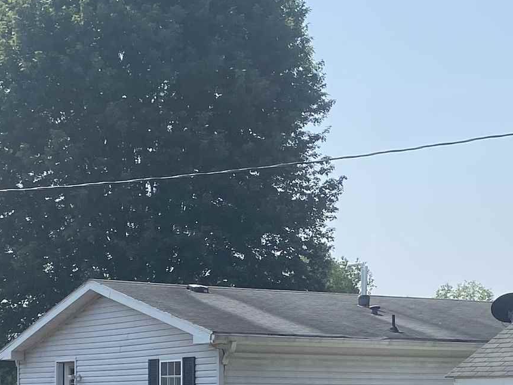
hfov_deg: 21.1
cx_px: 218
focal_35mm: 93
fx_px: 1378
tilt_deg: -2.9
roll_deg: +0.1
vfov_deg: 15.4
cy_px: 452
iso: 32
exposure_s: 1/4444
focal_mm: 4.25
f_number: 1.8
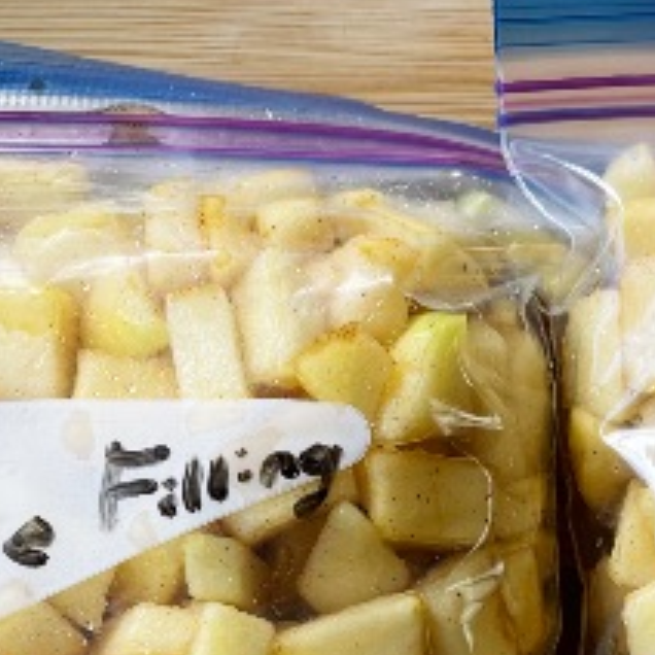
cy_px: 672
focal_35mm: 76
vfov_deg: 21.8
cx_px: 581
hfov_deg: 22.3
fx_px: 1627
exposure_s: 1/282
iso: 32
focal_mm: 5.1
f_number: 1.6
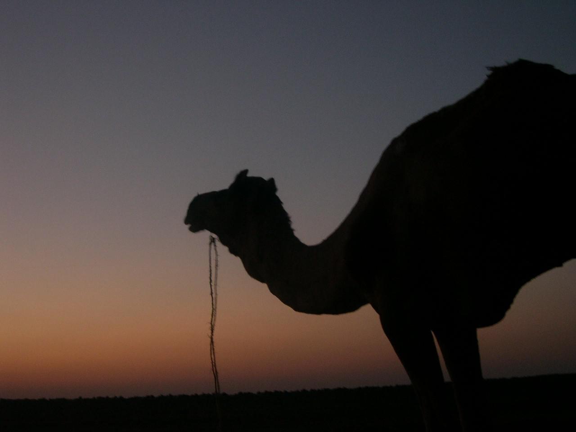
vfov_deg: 28.0
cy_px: 216
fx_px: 865
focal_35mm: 52
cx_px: 288
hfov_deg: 36.8
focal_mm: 11.1
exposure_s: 1/14.9
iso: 200
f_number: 3.2
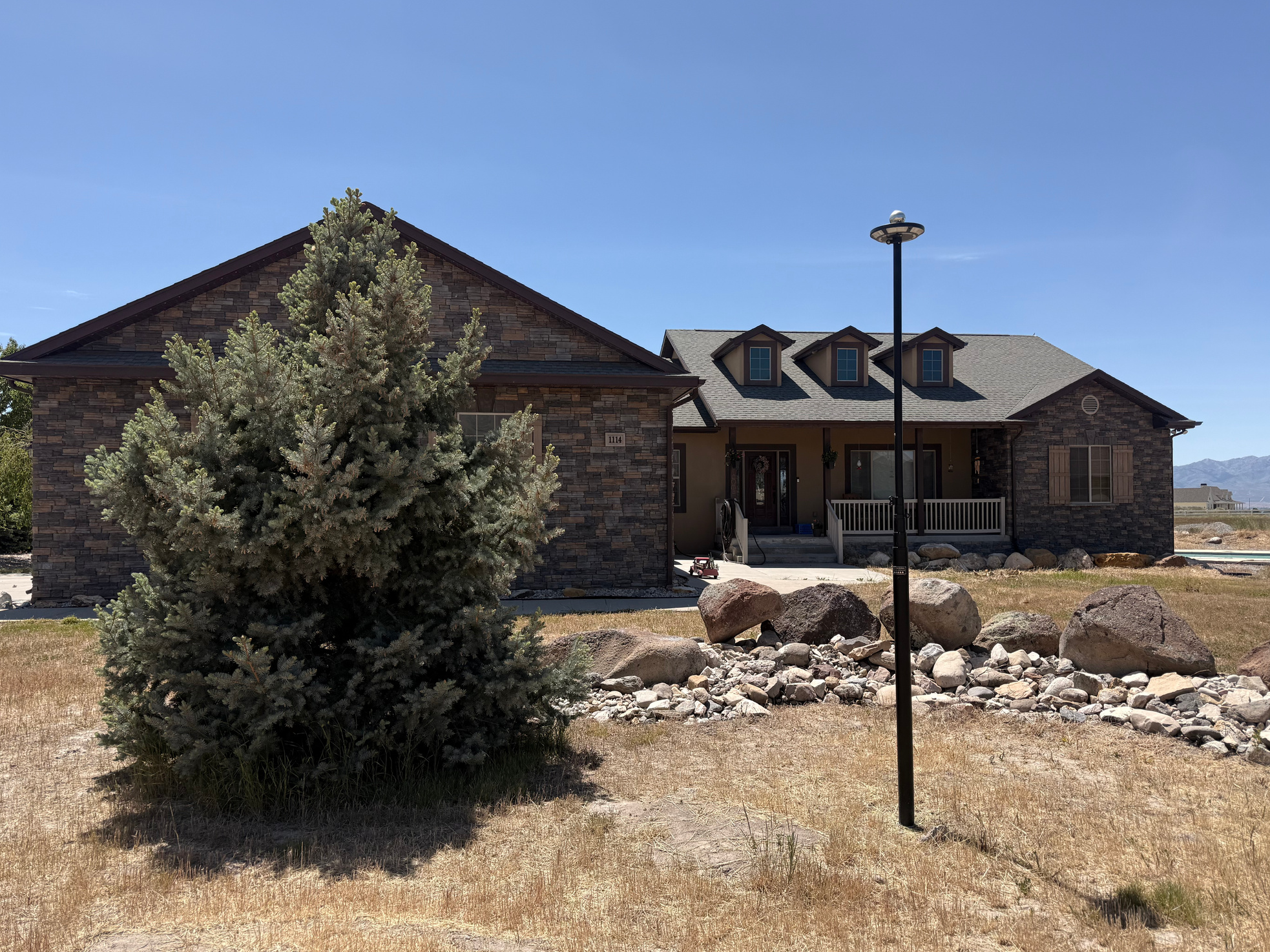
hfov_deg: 69.4
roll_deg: +0.5
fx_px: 917
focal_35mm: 25
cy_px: 489
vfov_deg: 54.9
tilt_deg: +1.1
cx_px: 655
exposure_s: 1/4167
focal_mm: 6.76
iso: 80
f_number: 1.78
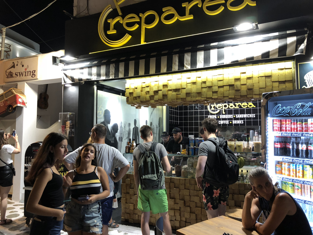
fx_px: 253
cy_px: 118
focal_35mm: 28
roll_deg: +0.4
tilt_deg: +4.9
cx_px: 156
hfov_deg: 63.4
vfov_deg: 49.7
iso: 50
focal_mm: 4
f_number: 1.8
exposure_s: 1/17
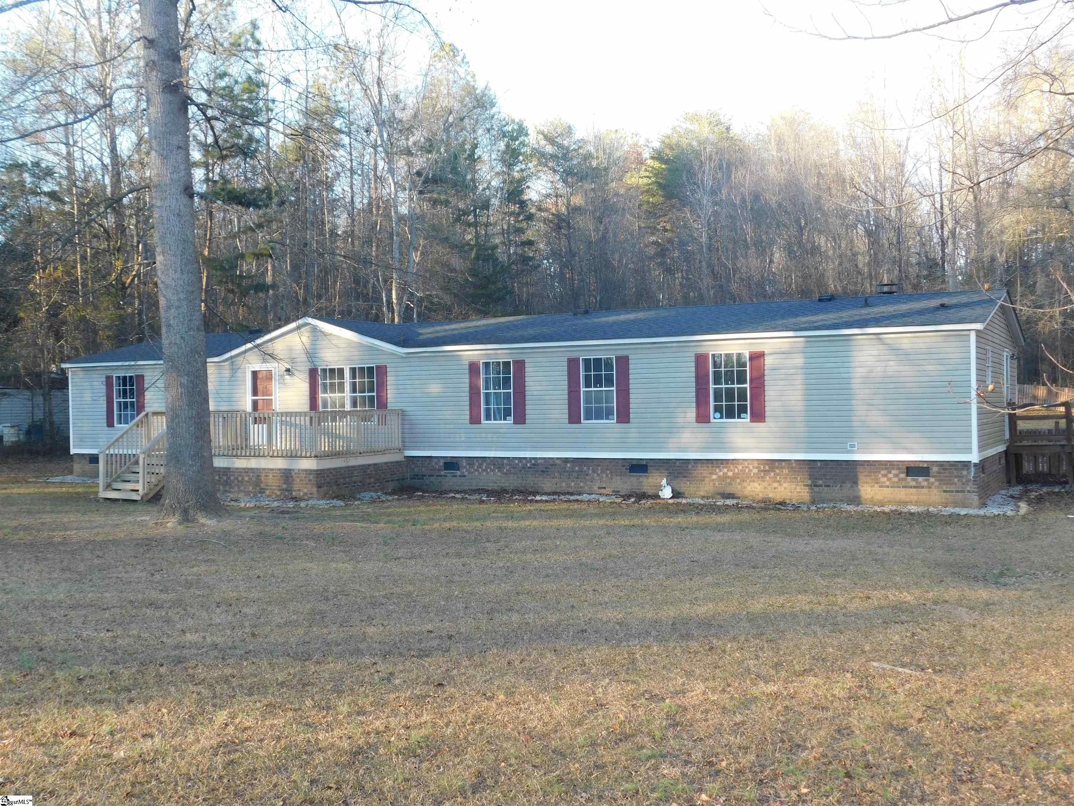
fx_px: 1117
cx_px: 537
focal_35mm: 36
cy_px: 403
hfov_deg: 51.4
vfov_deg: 39.7
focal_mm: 6.3
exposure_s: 1/80
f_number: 3.5
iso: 125
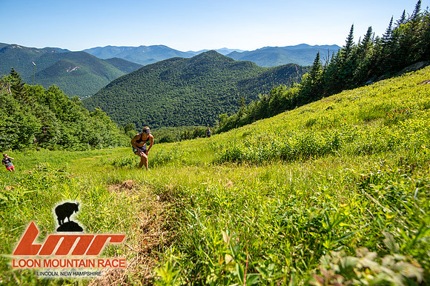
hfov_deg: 90.0
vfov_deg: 67.3
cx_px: 215
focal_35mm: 18
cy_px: 143
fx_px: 215
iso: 100
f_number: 5
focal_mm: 18
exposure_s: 1/400
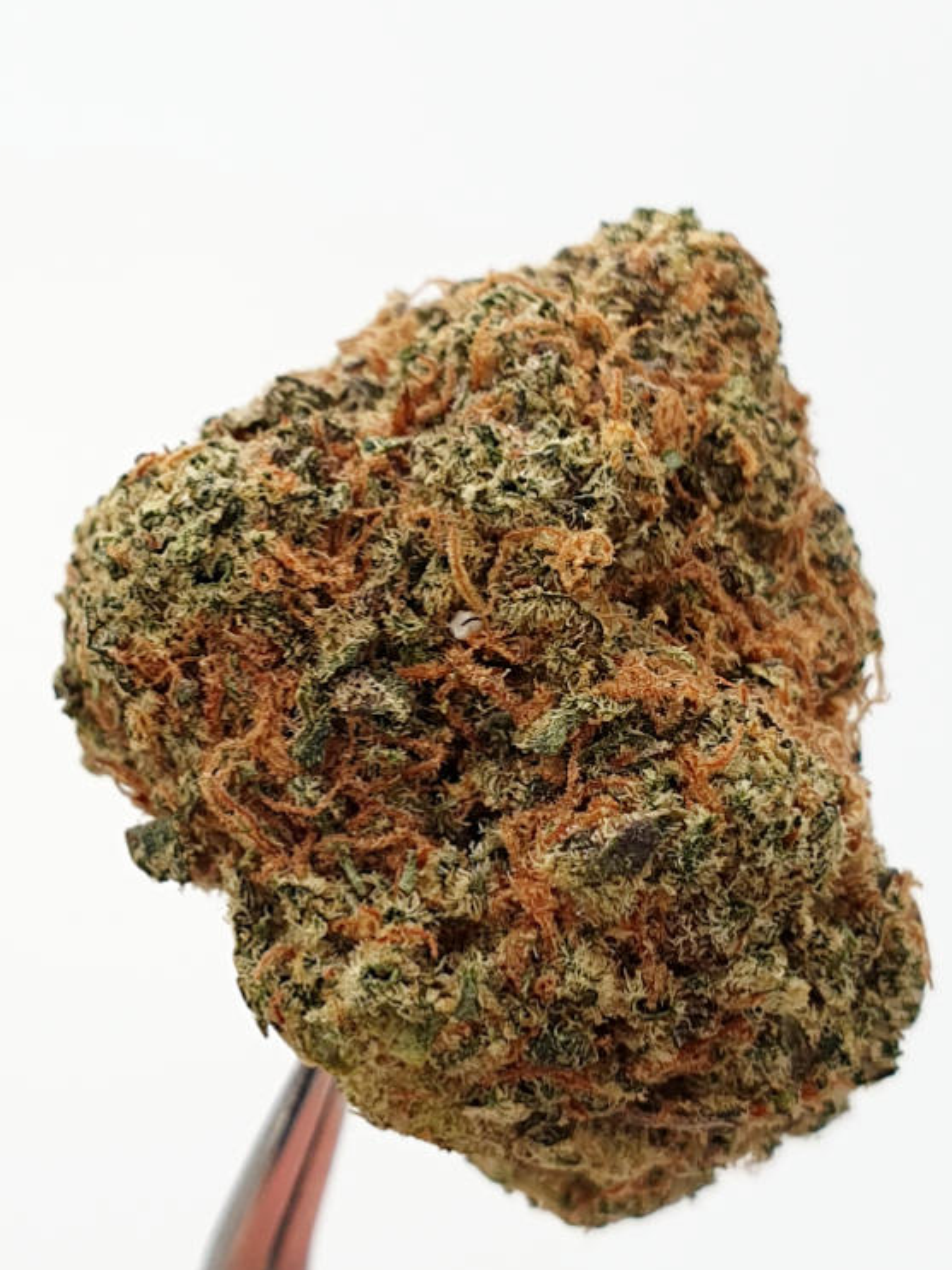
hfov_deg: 49.7
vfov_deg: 63.4
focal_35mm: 28
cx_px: 485
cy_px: 651
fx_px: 1027
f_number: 2.4
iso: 50
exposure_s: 1/208
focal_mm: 4.3
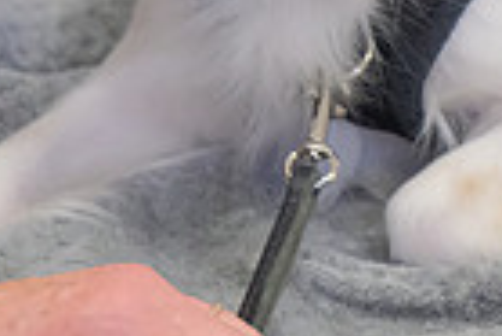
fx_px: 4830
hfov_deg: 5.9
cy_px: -233
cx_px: 621
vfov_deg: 4.0
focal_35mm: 346
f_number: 4
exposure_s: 1/125
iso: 5000
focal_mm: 55
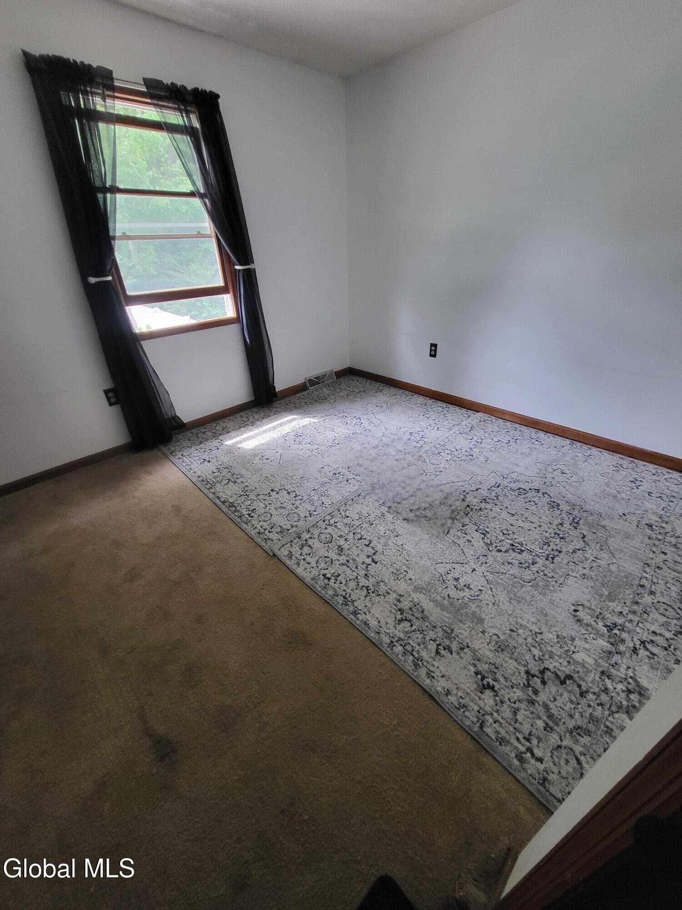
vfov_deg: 106.2
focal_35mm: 13
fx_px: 341
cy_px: 455
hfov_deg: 89.9
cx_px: 341
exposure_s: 1/60.2
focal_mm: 1.74
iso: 320
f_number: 2.2
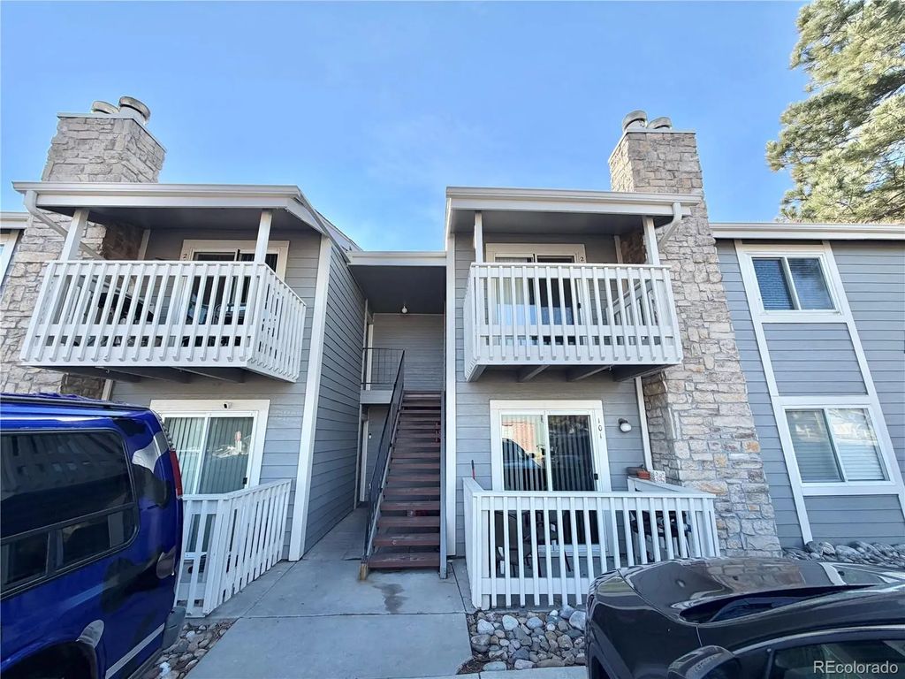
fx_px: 366
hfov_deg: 102.1
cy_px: 340
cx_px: 452
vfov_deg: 85.7
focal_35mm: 14
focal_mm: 2.22
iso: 50
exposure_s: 1/502
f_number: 2.2
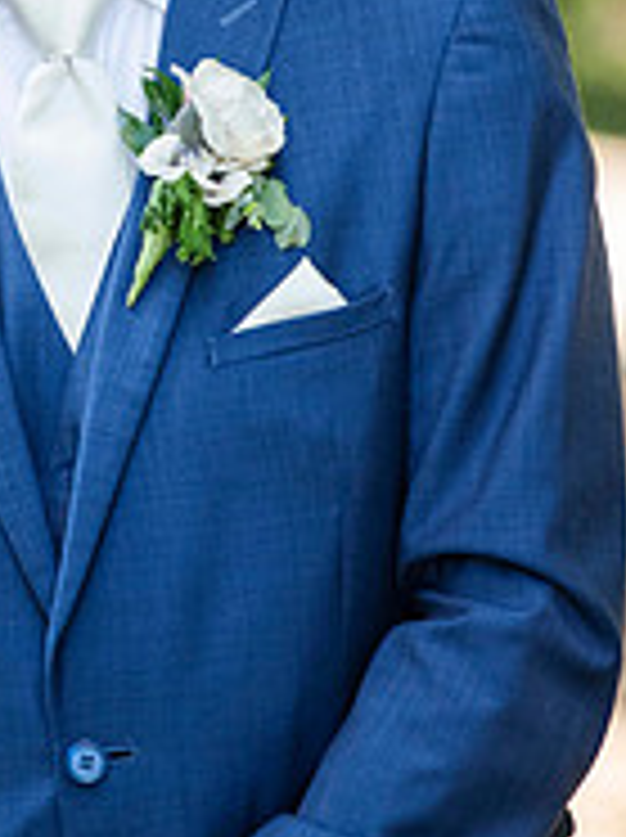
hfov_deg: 3.4
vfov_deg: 4.6
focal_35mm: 431
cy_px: -54
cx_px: 68
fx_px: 10416
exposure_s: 1/1250
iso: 1250
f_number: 3.2
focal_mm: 185
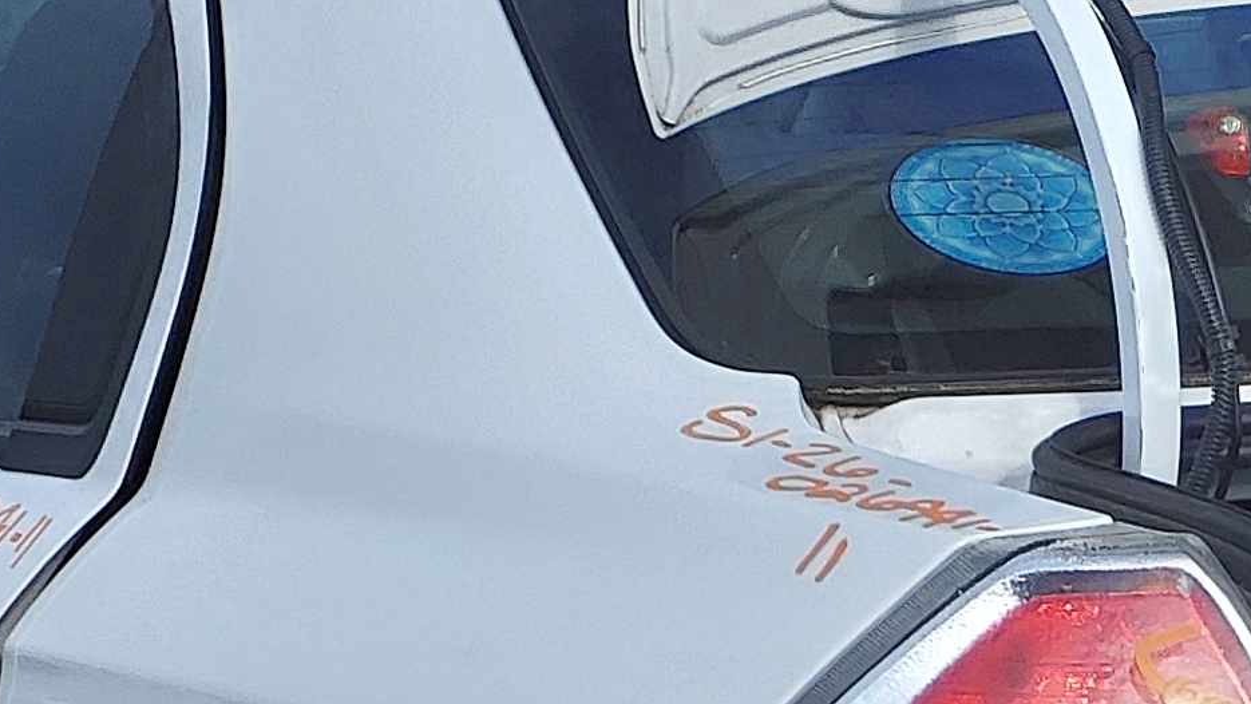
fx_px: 4147
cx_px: 1189
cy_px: 1000
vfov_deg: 9.5
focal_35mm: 125
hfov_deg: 16.9
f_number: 1.9
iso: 40
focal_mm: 3.58
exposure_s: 1/695
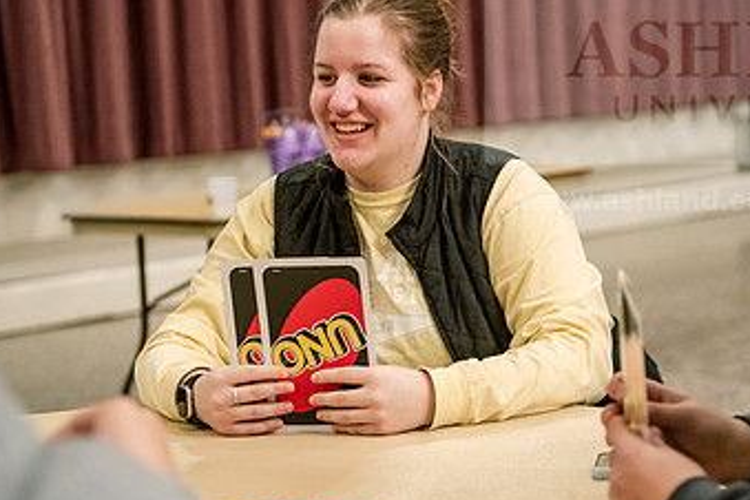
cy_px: 247
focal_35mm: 94
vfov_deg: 14.6
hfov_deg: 21.7
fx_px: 1958
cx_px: 418
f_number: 2.8
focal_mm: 55
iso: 5000
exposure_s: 1/125
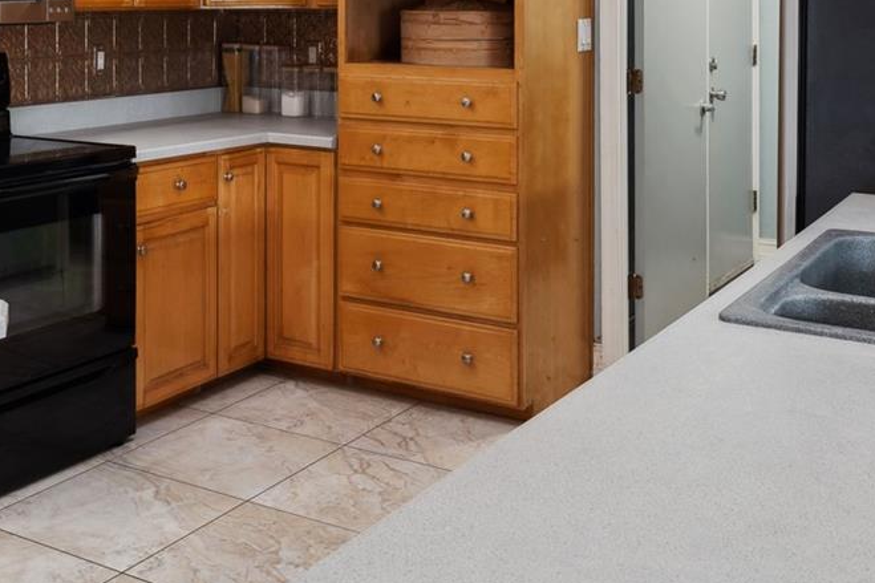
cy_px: -20
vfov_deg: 25.0
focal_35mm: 51
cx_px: 264
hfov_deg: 38.3
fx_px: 1239
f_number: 10
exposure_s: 1/2
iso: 200
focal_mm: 21
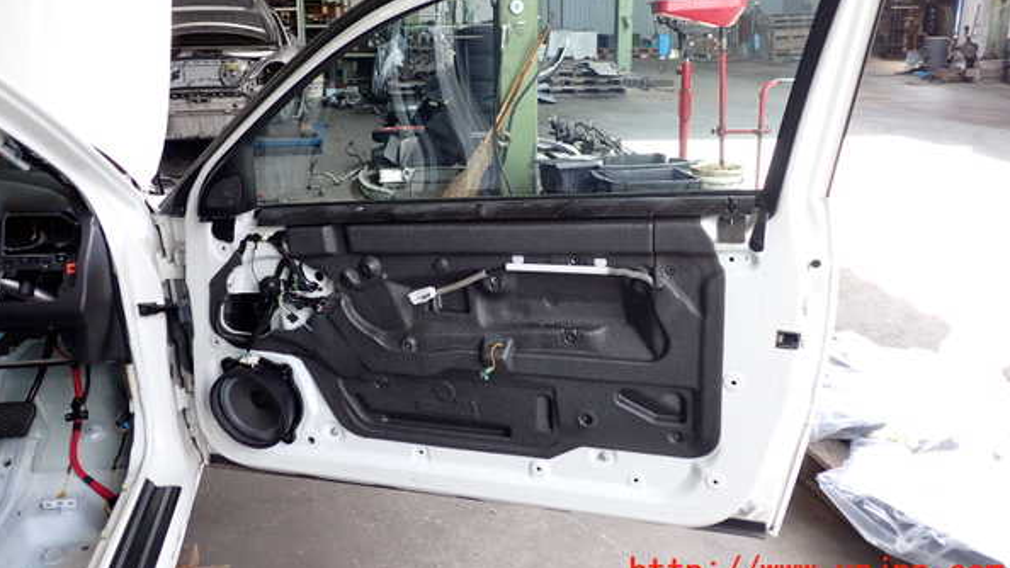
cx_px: 503
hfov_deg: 59.5
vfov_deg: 35.4
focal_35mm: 33
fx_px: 884
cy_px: 213
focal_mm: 5.4
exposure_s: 1/125
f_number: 2.3
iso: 200
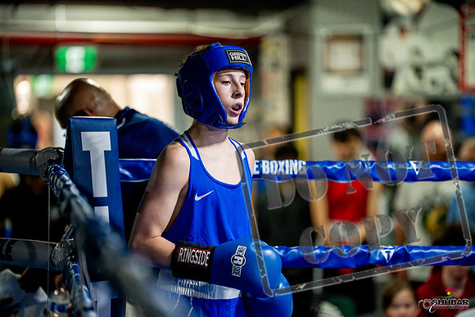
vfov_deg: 9.2
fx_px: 1980
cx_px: 238
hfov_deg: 13.7
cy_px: 158
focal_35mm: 150
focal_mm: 150
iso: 4000
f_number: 2
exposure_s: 1/1000
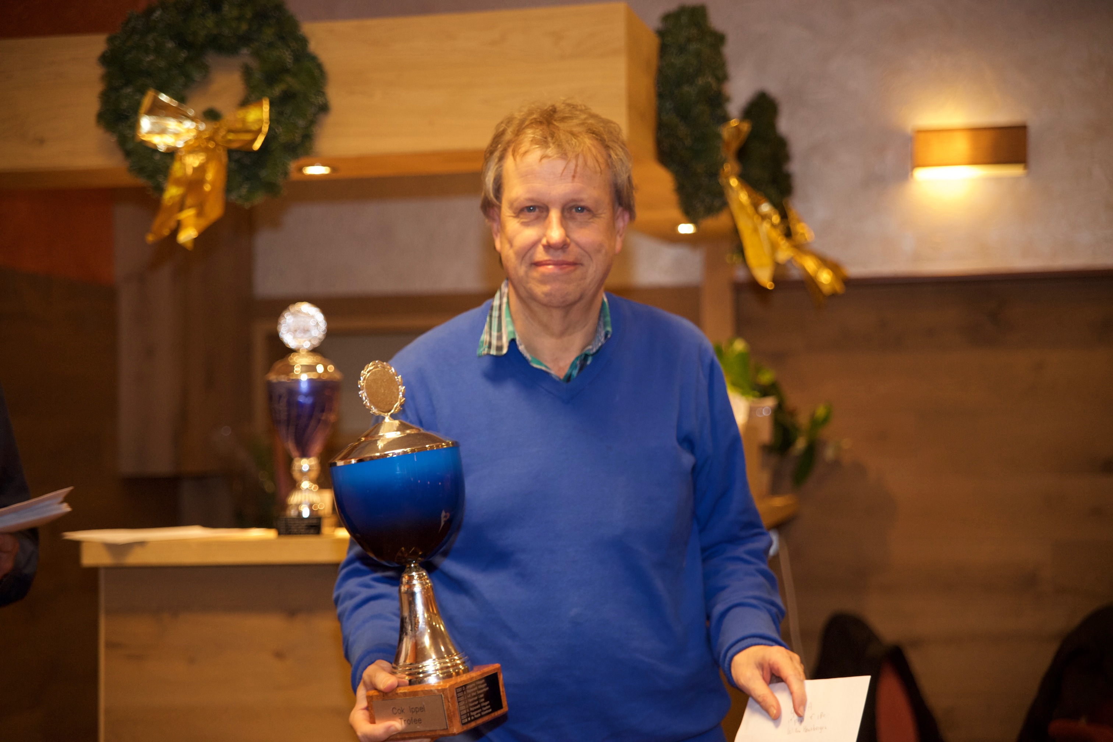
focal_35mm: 70
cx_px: 556
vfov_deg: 19.5
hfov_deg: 28.8
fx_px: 2164
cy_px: 371
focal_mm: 70
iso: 800
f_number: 2.8
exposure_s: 1/80
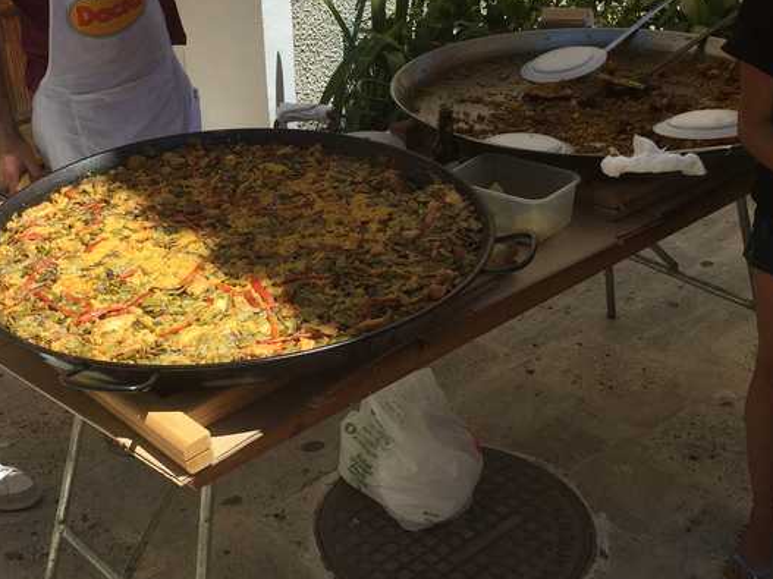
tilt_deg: -22.1
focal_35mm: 55
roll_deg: +1.7
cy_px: 167
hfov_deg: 34.5
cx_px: 236
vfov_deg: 26.3
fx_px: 1228
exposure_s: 1/1883
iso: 32
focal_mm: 4.15
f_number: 2.2
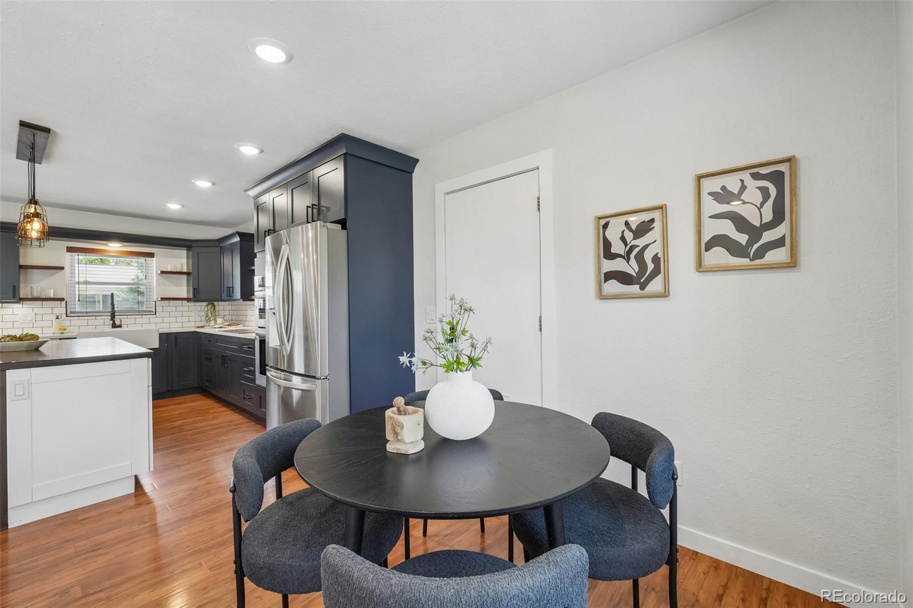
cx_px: 456
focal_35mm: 15
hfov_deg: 100.4
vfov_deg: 77.3
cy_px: 304
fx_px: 380
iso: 800
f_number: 8
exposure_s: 1/6
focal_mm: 10
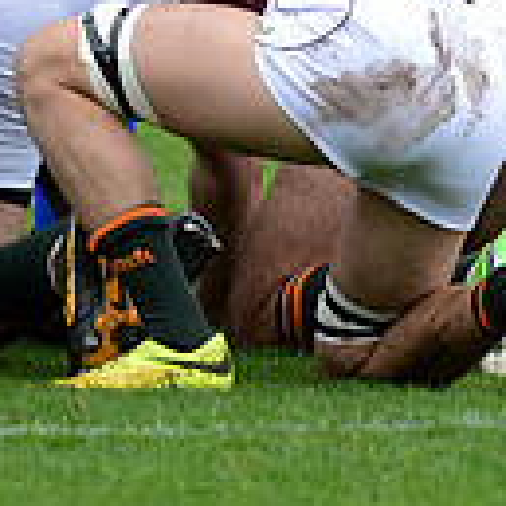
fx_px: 17017
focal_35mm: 1029
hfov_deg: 1.7
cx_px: 35
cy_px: -233
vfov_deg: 1.7
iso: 1250
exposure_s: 1/500
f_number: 4
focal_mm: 270
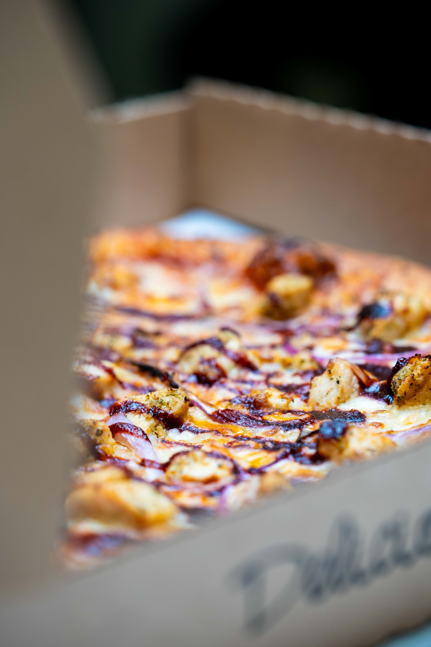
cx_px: 216
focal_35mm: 90
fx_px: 1616
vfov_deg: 22.6
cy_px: 324
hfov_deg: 15.2
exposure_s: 1/100
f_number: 4
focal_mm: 90
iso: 800
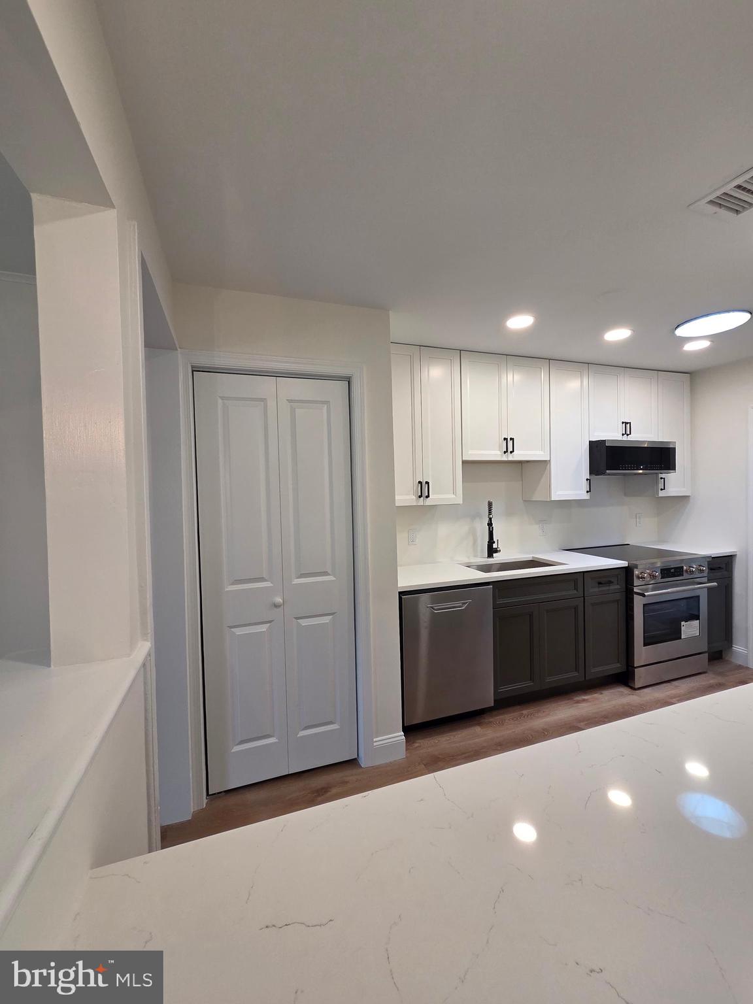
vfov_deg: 106.2
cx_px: 376
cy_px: 502
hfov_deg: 89.9
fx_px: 377
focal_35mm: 13
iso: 160
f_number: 2.2
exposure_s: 1/120
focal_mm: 2.2
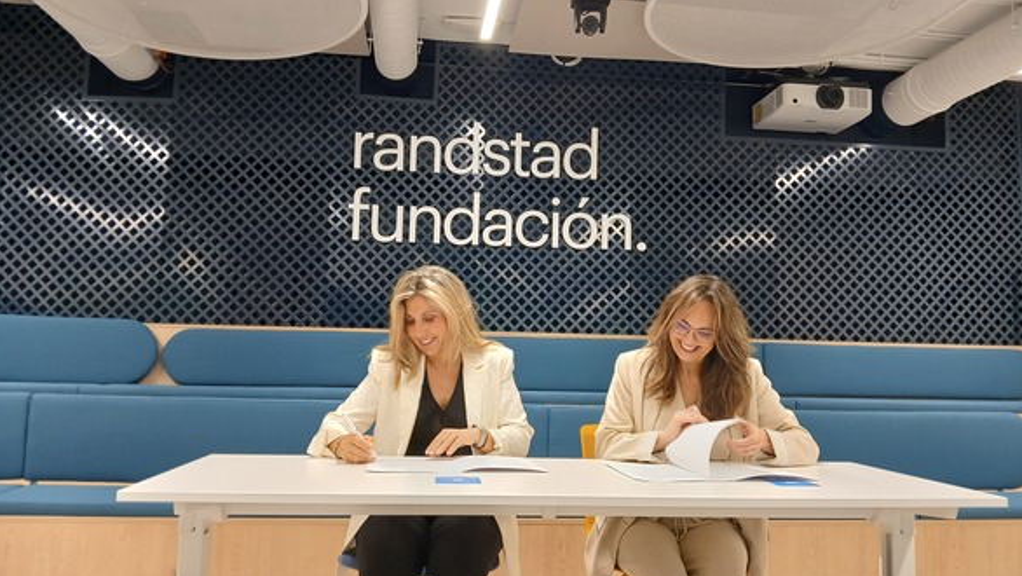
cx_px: 516
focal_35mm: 29
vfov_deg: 40.2
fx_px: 786
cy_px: 264
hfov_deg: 66.0
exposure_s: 1/50
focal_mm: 3.98
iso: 200
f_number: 1.8
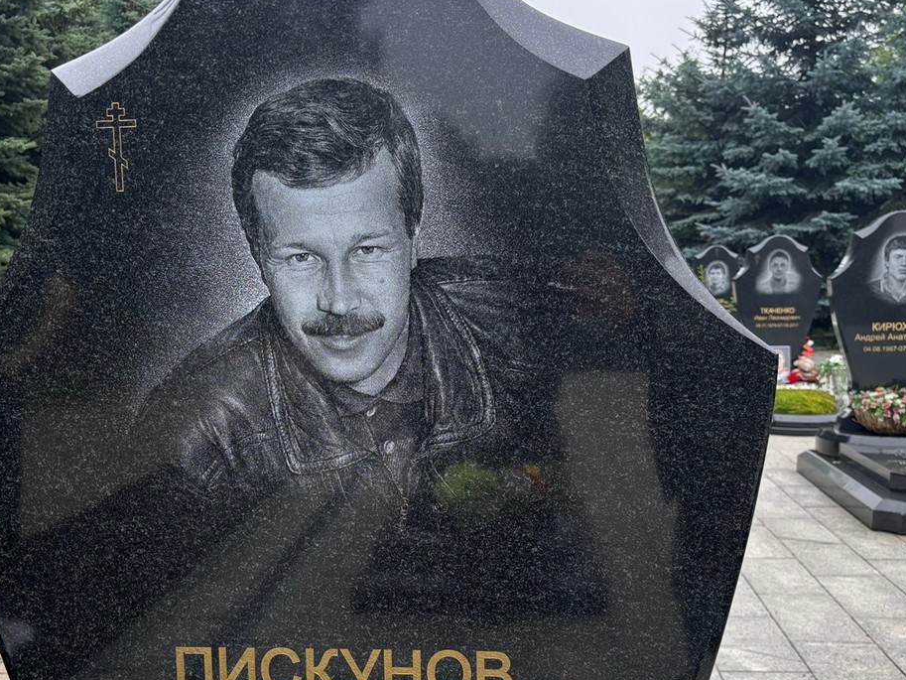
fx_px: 1073
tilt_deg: -13.7
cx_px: 402
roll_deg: +1.1
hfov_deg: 45.7
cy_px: 432
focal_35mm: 41
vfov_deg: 34.9
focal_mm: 5.96
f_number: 1.6
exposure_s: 1/565
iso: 50
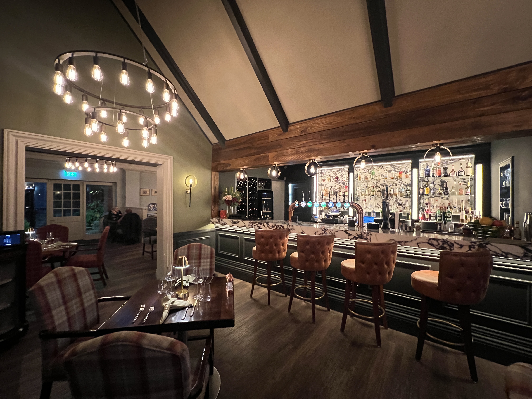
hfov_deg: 106.2
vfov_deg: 89.9
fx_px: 200
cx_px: 266
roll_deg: -0.1
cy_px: 200
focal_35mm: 13
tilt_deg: -0.9
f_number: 1.8
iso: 1000
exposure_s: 1/50
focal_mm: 1.57
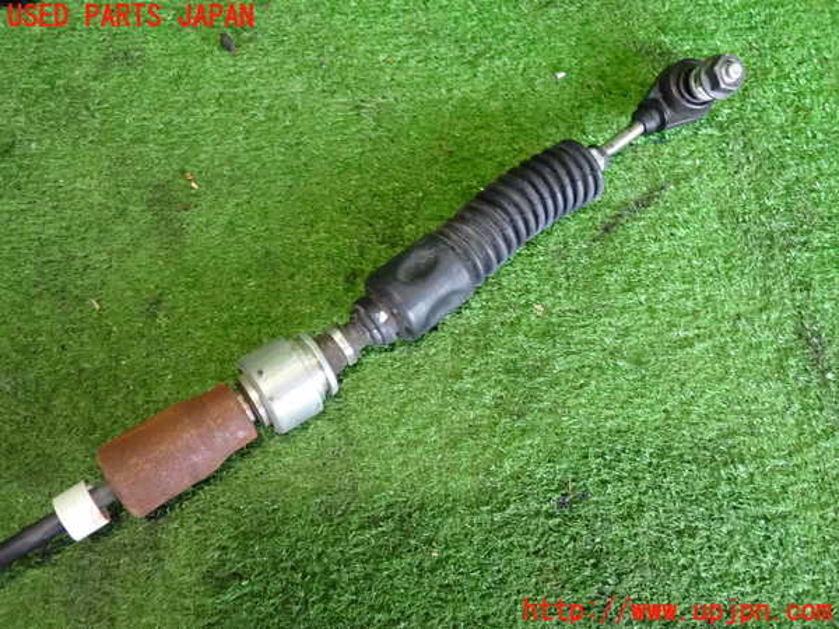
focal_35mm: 30
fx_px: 727
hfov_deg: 60.0
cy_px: 314
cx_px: 420
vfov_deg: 46.8
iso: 1250
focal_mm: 5.4
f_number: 2.3
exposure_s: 1/50
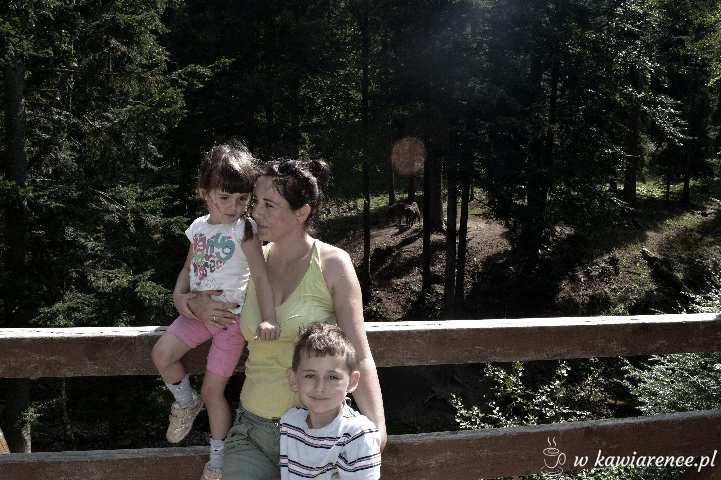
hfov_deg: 62.0
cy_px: 240
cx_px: 360
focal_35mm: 30
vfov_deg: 43.5
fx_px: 600
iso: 200
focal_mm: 20
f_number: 11
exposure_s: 1/100
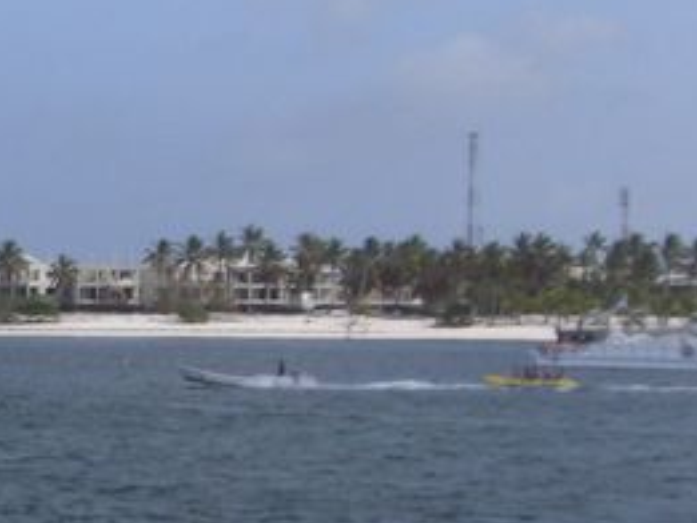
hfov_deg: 12.5
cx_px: -398
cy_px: 331
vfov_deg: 10.0
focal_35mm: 149
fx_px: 3002
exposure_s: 1/160
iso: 64
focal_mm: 6.2
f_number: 8
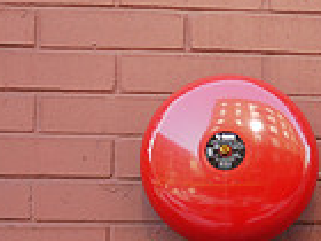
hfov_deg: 11.4
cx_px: 486
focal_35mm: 166
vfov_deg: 8.7
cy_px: 373
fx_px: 1539
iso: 100
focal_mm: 20
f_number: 2.2
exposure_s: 1/125
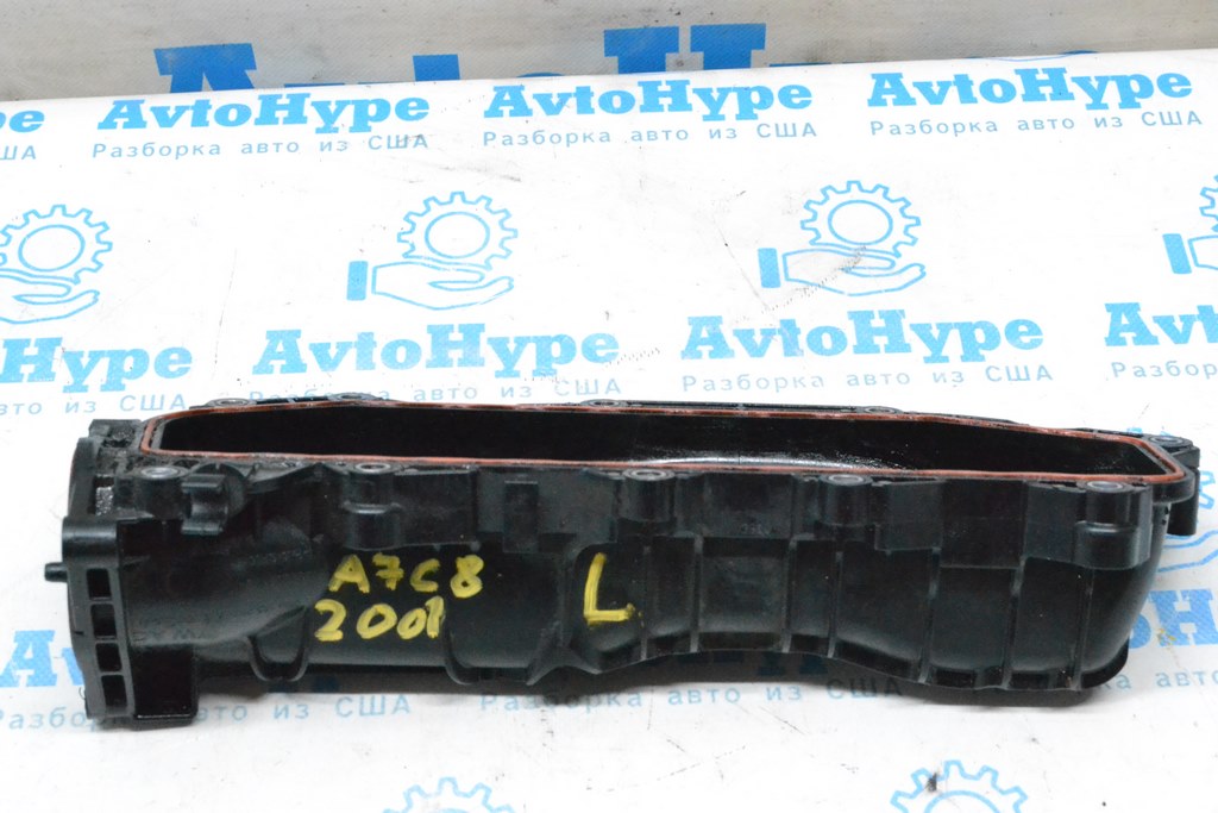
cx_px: 609
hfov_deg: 35.0
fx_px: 1929
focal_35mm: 57
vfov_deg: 23.8
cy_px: 406
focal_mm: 38
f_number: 10
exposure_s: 1/125
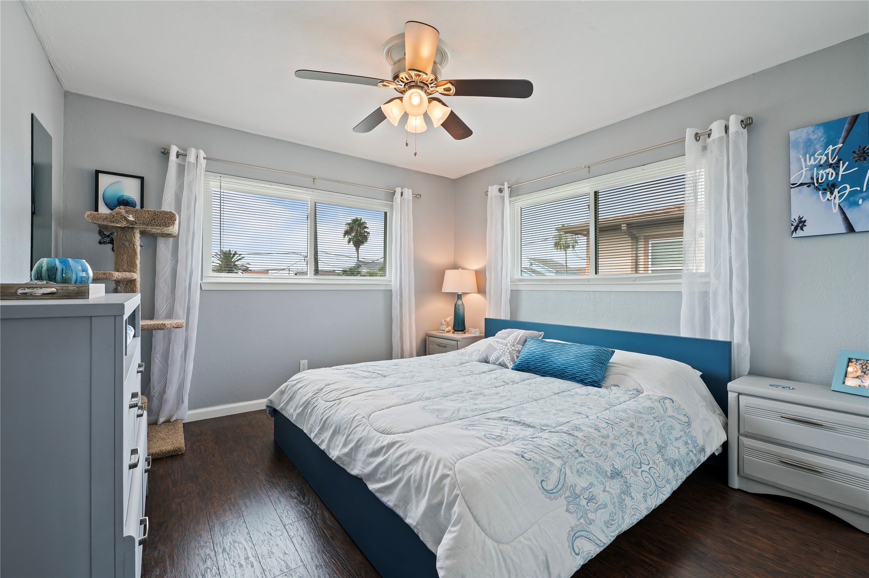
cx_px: 434
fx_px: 362
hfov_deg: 100.4
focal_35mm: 15
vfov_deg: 77.2
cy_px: 289
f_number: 6.3
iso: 125
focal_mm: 15
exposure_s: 1/8
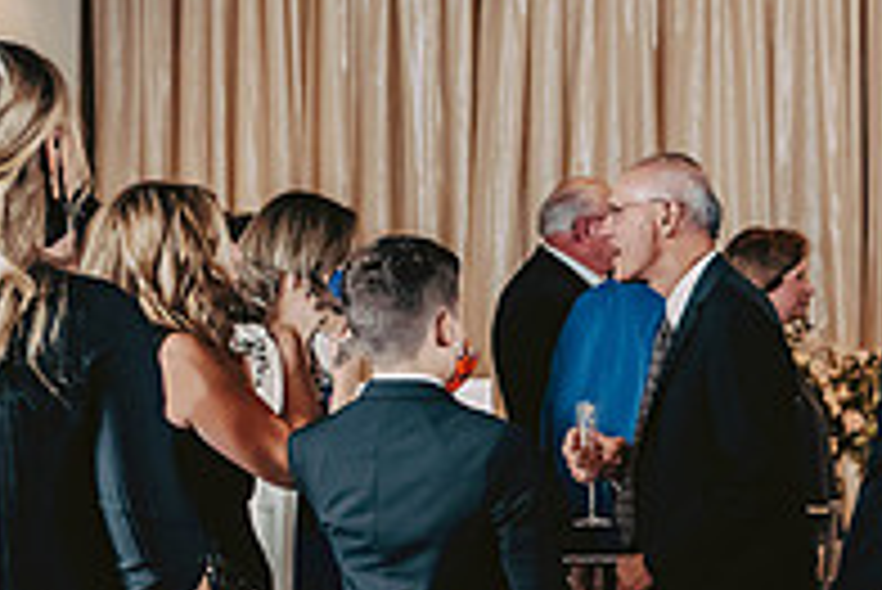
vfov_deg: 8.9
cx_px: 999
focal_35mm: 154
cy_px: 381
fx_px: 3776
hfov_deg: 13.0
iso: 2000
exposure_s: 1/250
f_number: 3.2
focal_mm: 52
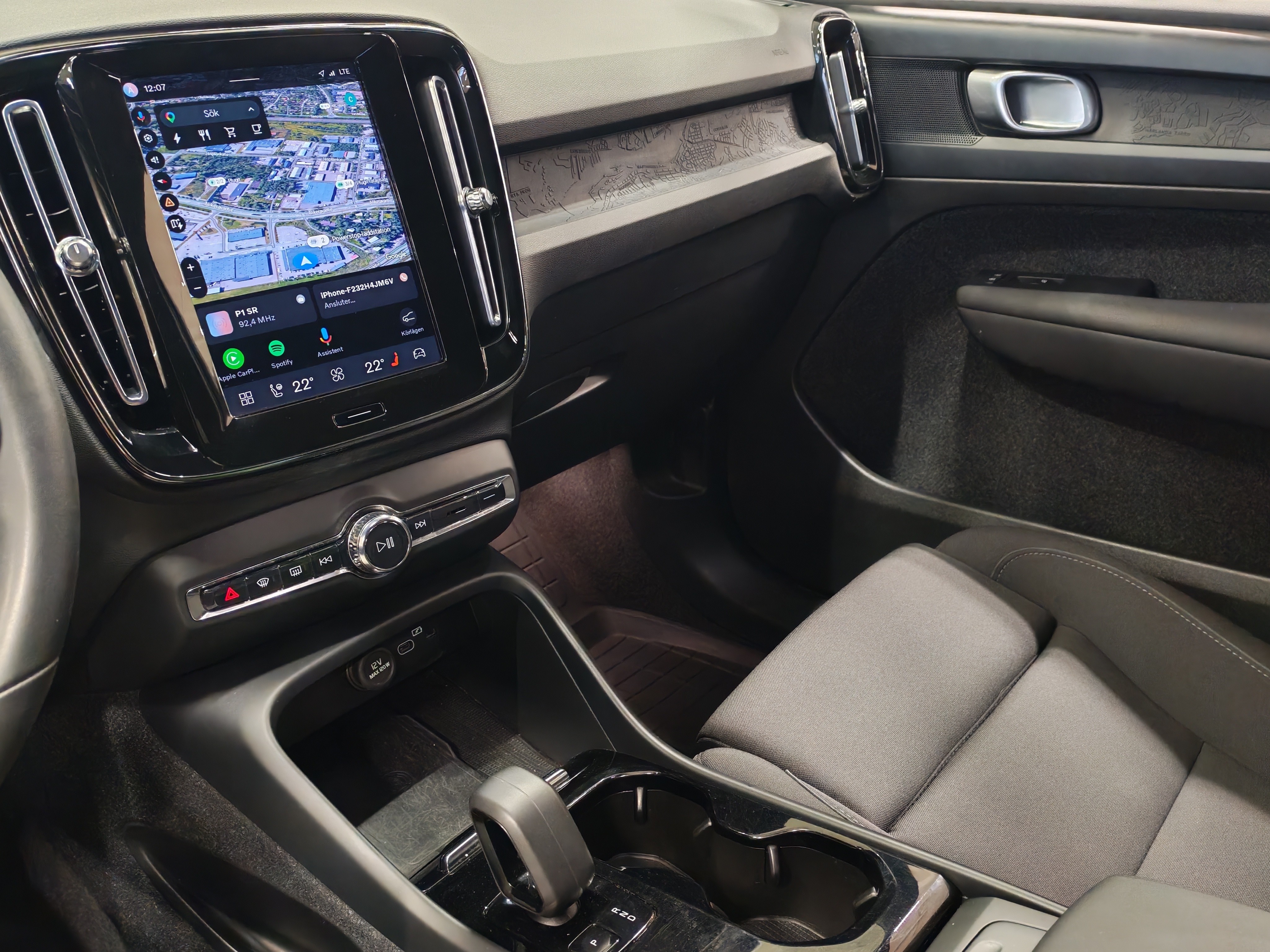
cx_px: 635
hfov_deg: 56.8
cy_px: 476
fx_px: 1174
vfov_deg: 44.2
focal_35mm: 32
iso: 2500
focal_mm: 6.12
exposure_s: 1/50
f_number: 1.9
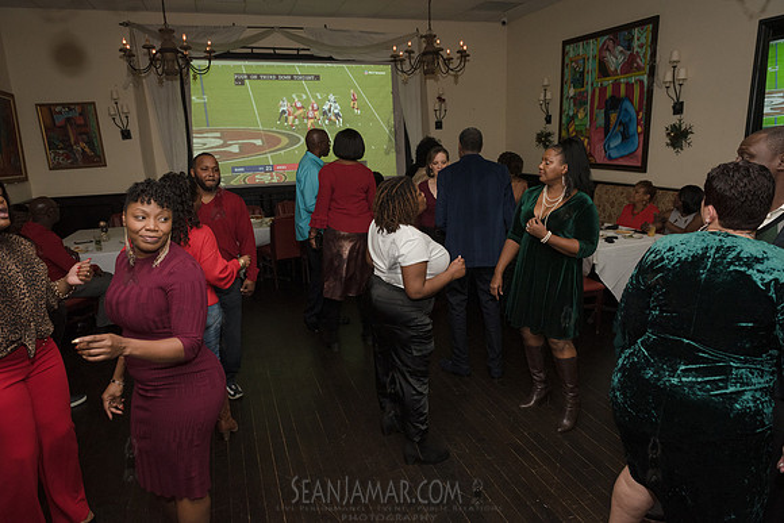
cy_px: 262
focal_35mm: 24
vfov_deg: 53.2
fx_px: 523
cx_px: 392
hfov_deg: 73.7
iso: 2000
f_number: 4.5
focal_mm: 24
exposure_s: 1/250
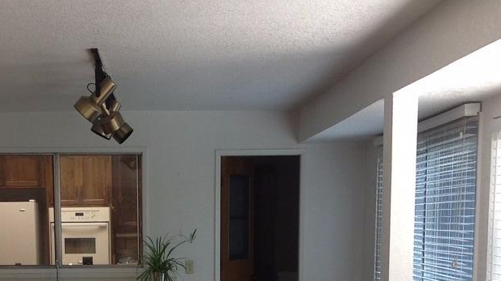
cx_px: 166
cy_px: 334
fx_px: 1063
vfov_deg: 14.6
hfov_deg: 26.4
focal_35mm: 80
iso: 80
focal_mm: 4.28
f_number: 2.4
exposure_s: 1/60
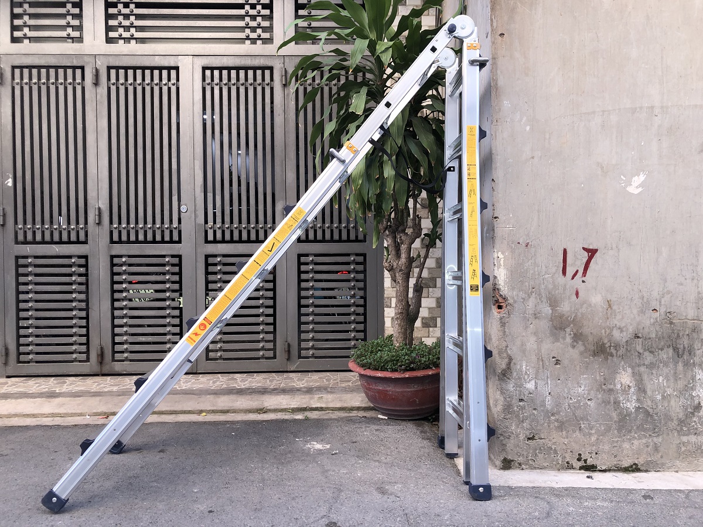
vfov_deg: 49.7
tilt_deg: -1.0
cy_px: 264
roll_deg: +0.8
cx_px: 352
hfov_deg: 63.4
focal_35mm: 28
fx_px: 569
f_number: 1.8
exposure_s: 1/120
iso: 25
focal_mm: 3.99
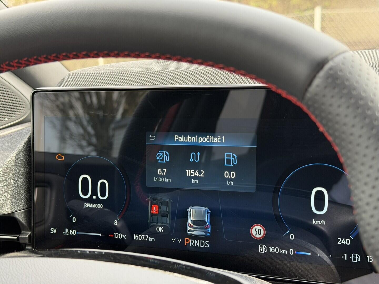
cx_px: 190
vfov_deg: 30.3
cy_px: 142
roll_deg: +1.9
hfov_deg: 39.7
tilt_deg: -9.9
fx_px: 526
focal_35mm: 48
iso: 100
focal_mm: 6.76
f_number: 1.78
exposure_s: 1/182
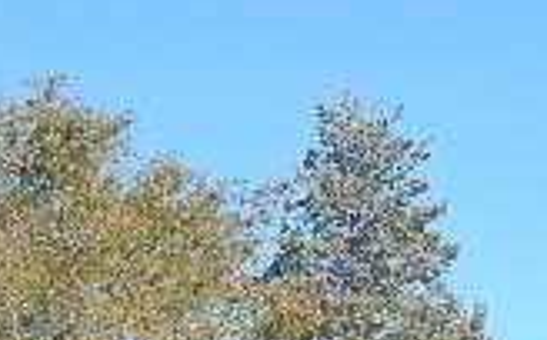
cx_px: 617
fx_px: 2650
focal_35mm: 178
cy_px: 657
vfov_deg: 7.1
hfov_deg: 11.6
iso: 125
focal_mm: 7.6
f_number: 4.2
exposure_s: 1/640
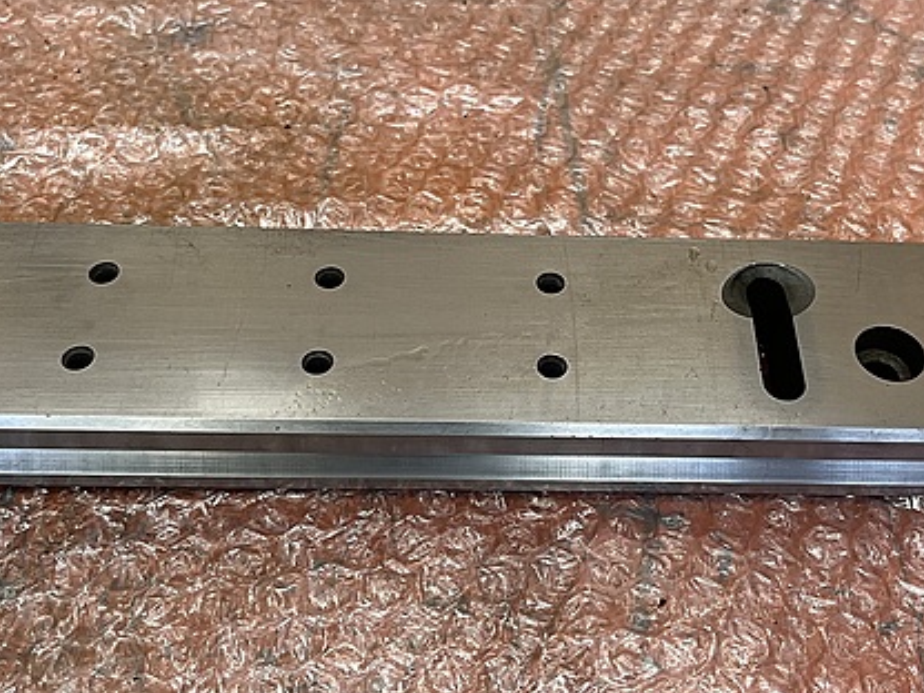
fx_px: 1068
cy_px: 369
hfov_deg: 46.5
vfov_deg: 35.9
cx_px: 555
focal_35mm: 40
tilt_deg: -55.4
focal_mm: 5.1
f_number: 1.6
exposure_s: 1/114
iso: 125
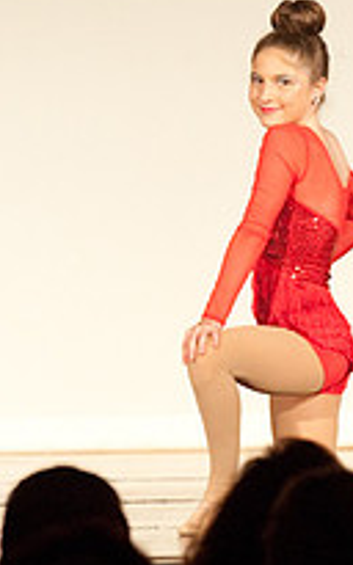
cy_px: 119
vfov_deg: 3.7
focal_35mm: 575
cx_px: 201
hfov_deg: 2.3
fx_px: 8857
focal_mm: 200
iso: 3200
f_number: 4
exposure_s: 1/200
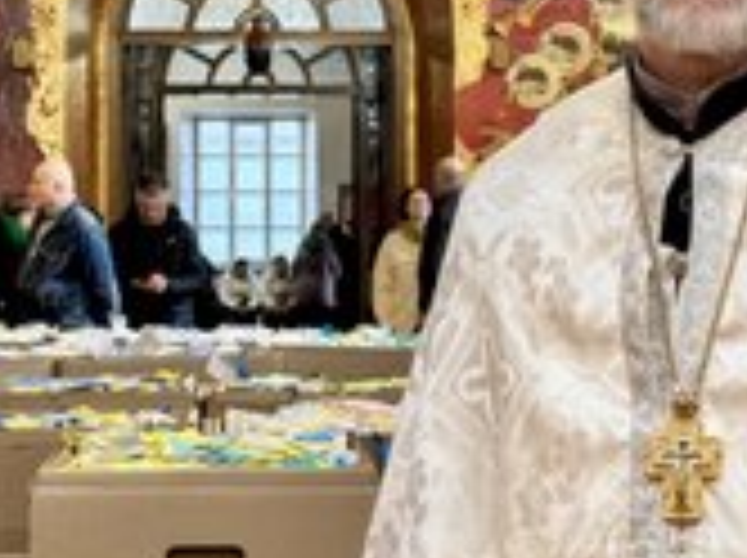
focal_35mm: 116
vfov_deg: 12.7
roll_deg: +0.7
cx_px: 428
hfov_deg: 17.0
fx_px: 2500
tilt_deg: +2.0
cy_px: 171
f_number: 1.78
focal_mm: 6.76
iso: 200
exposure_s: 1/50
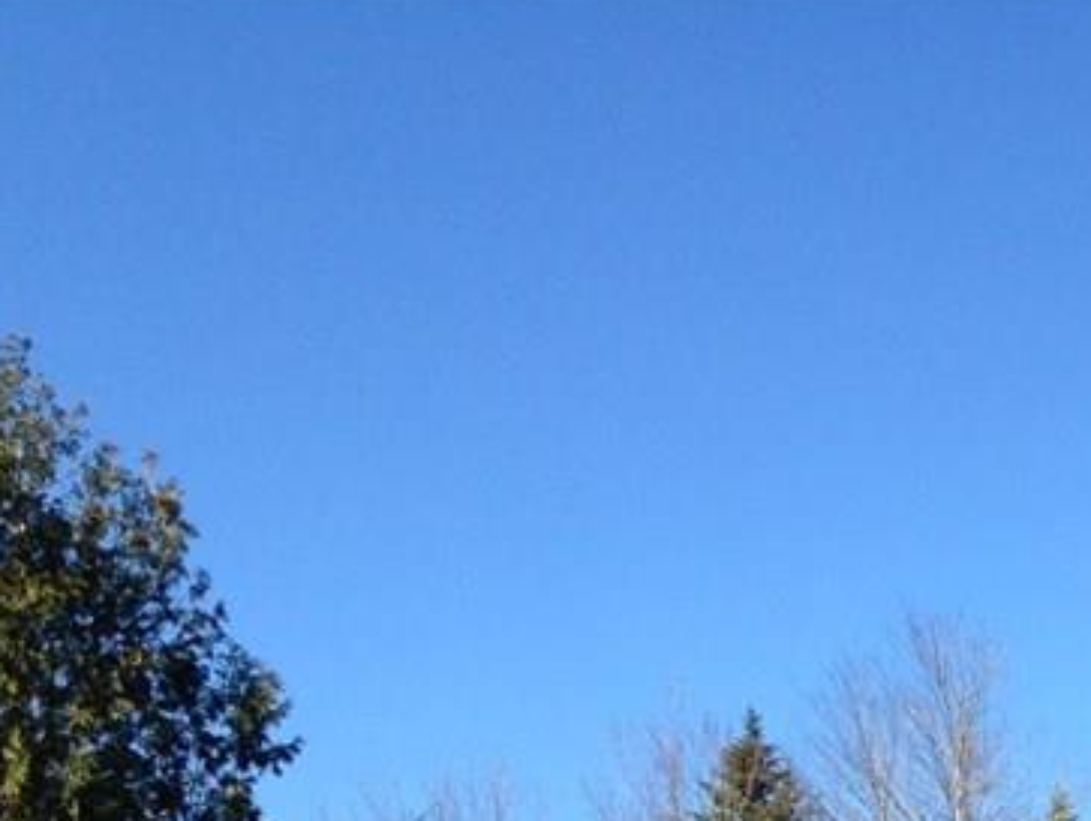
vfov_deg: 15.0
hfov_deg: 19.8
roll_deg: +1.0
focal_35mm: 93
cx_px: 1319
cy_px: 1143
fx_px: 2934
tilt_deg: +7.8
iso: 50
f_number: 2.4
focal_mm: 4.12
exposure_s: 1/889
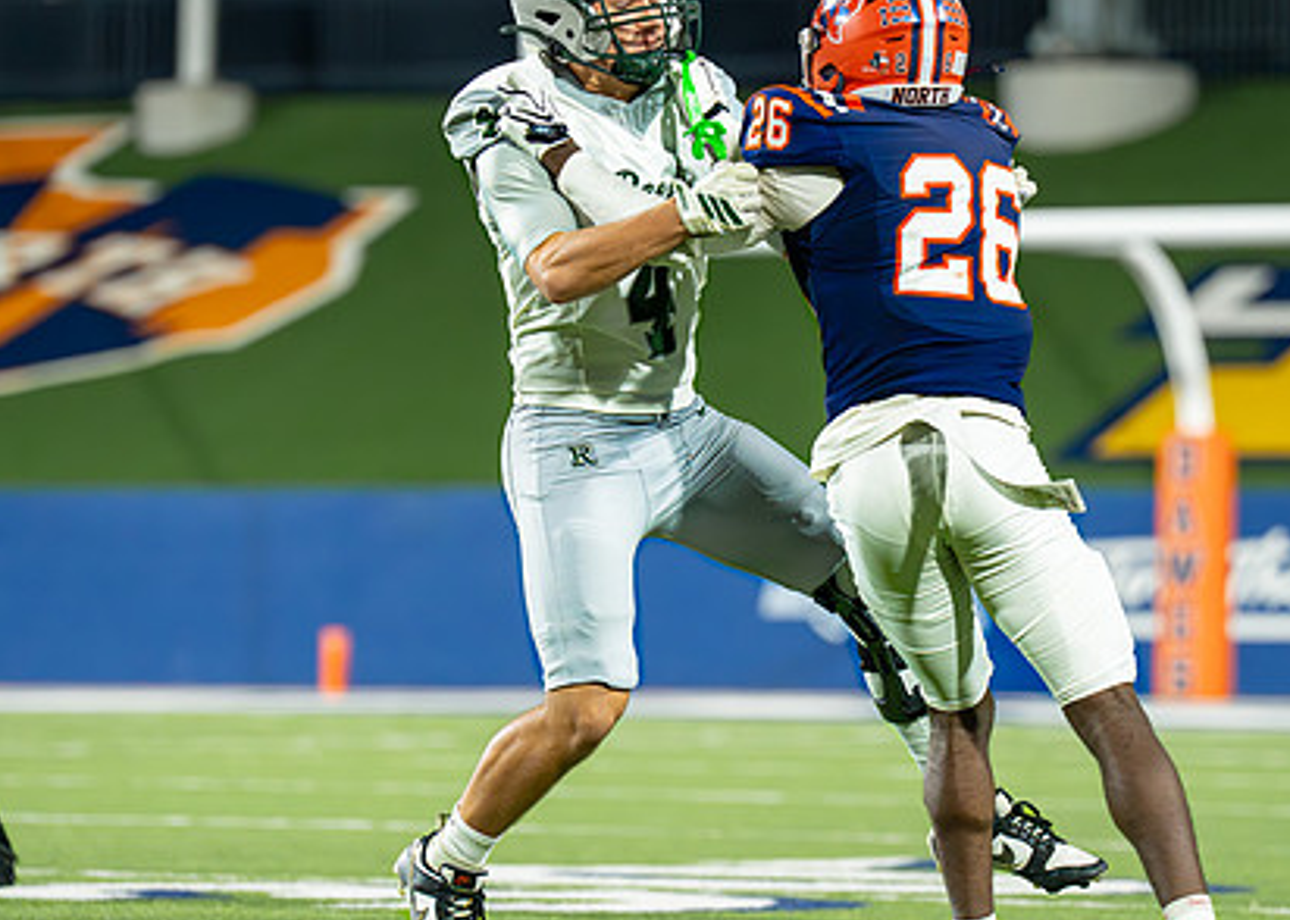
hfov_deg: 7.7
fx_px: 9559
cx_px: 608
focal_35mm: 261
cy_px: 425
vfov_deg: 5.5
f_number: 2.8
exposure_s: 1/1600
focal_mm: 151
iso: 3200
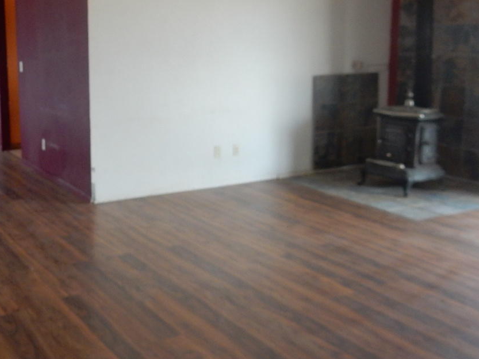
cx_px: 178
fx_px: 664
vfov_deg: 30.2
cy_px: 138
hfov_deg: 39.4
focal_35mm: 48
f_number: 3.7
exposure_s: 1/30
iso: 200
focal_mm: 4.5
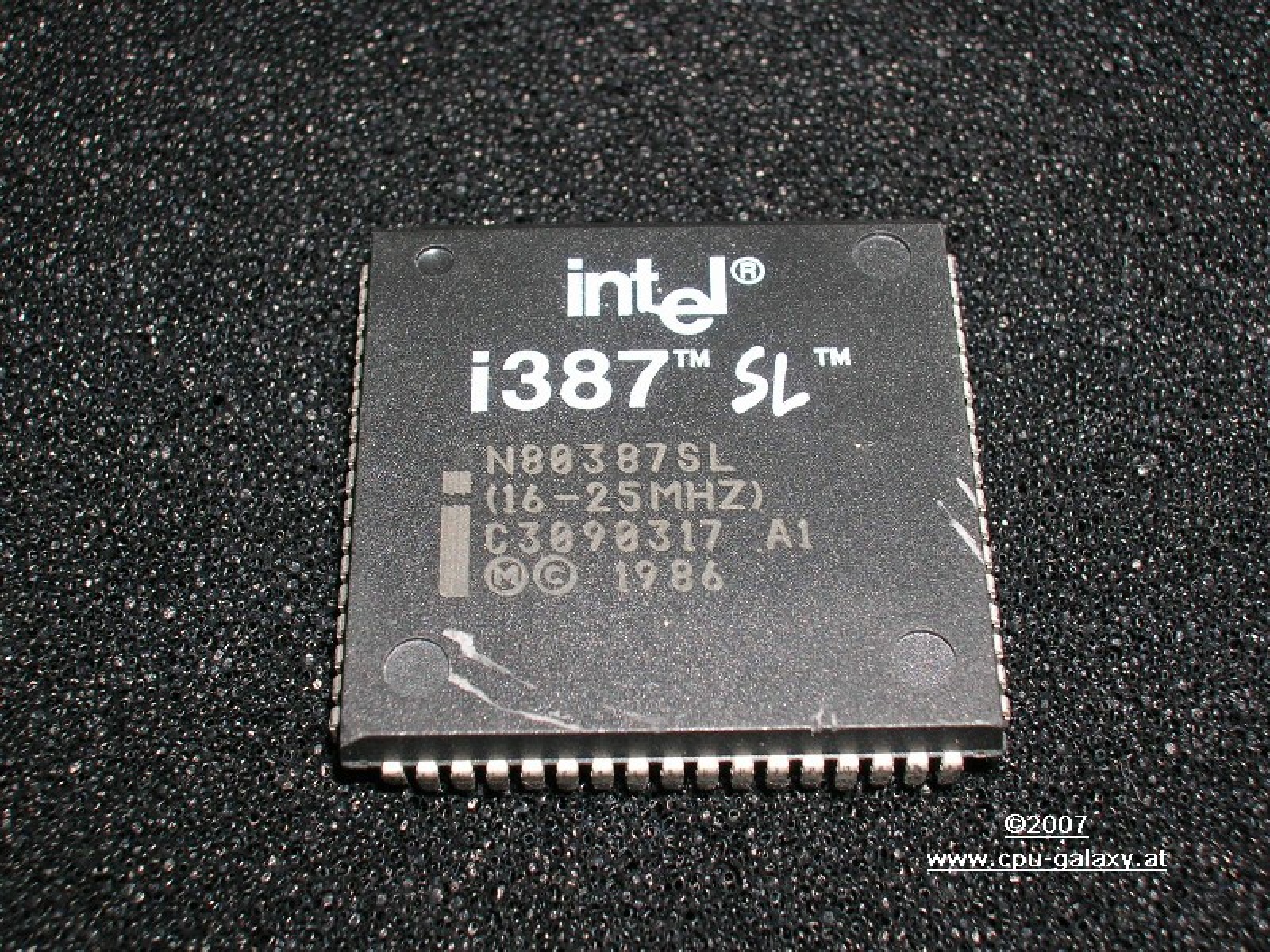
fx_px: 1981
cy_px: 476
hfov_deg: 35.5
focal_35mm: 54
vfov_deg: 27.0
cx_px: 635
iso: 50
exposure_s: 1/60.1
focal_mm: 9
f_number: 5.7
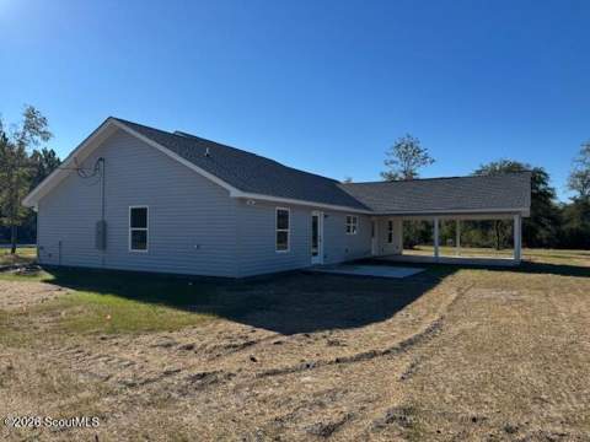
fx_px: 409
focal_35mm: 24
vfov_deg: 56.8
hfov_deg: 71.6
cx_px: 295
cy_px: 221
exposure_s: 1/5814
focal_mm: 6.76
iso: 80
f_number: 1.78
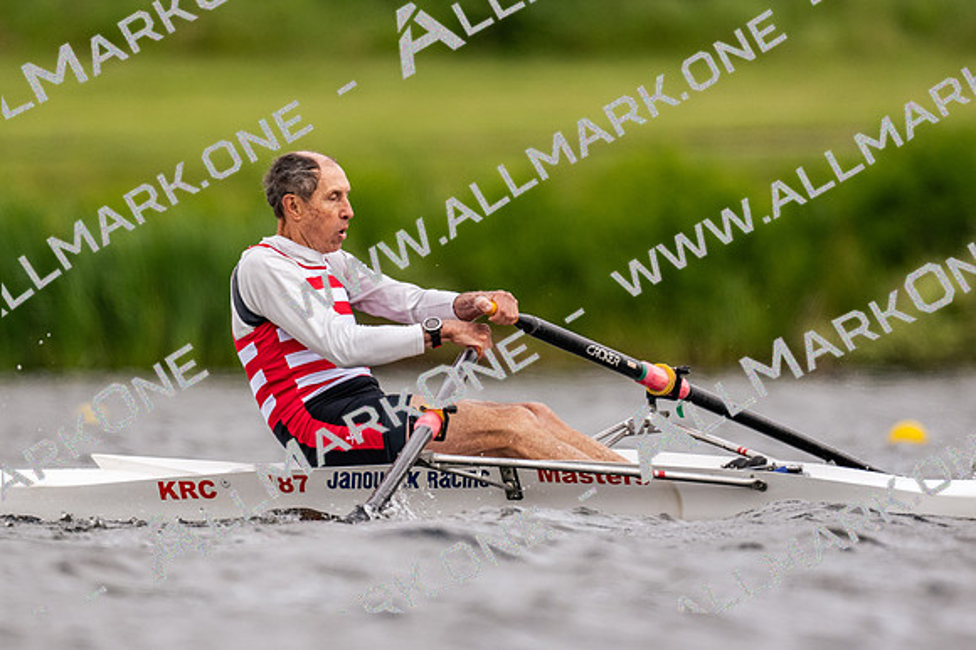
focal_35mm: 900
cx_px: 488
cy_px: 325
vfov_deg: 1.5
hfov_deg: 2.3
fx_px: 24385
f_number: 4
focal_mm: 600
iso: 560
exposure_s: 1/2500
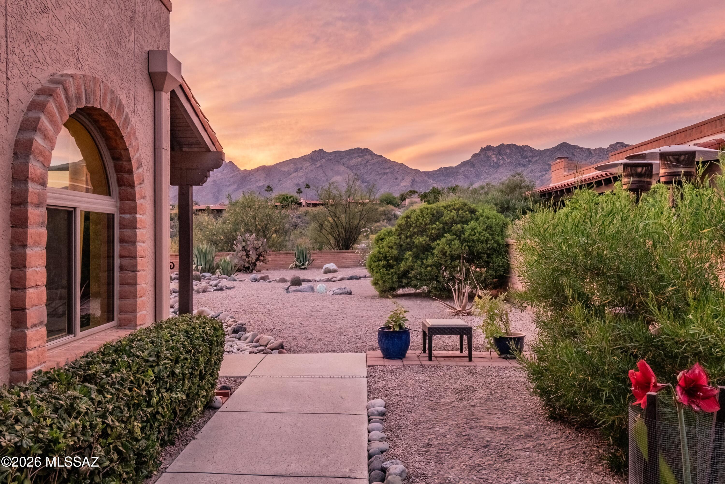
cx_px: 362
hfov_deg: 67.4
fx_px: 544
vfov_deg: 47.9
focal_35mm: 27
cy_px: 242
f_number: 20
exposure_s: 1/3
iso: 800
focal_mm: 18
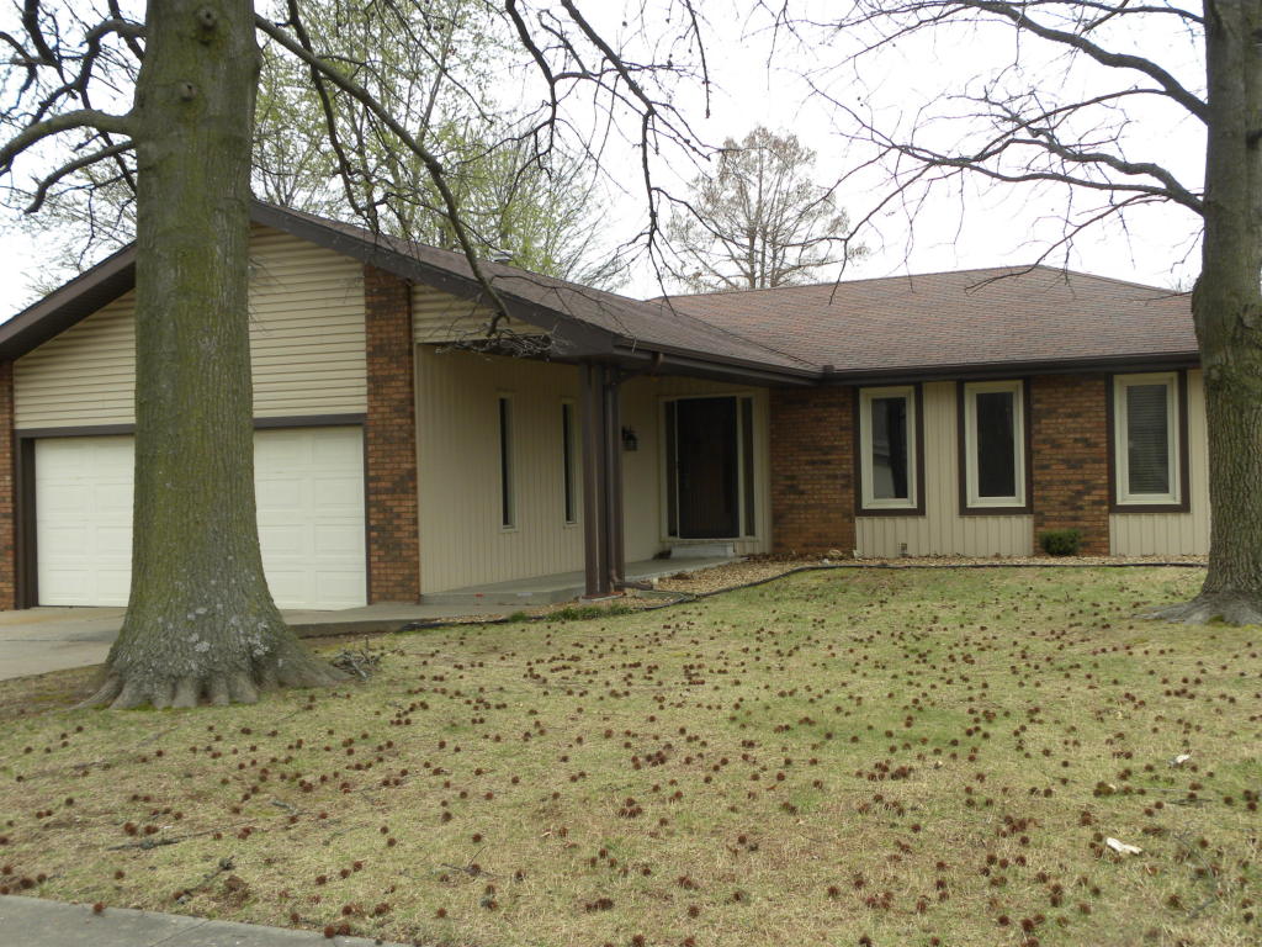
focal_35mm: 41
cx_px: 631
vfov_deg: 35.1
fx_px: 1495
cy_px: 474
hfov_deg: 45.8
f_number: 3.2
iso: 64
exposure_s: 1/90.6
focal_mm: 7.3
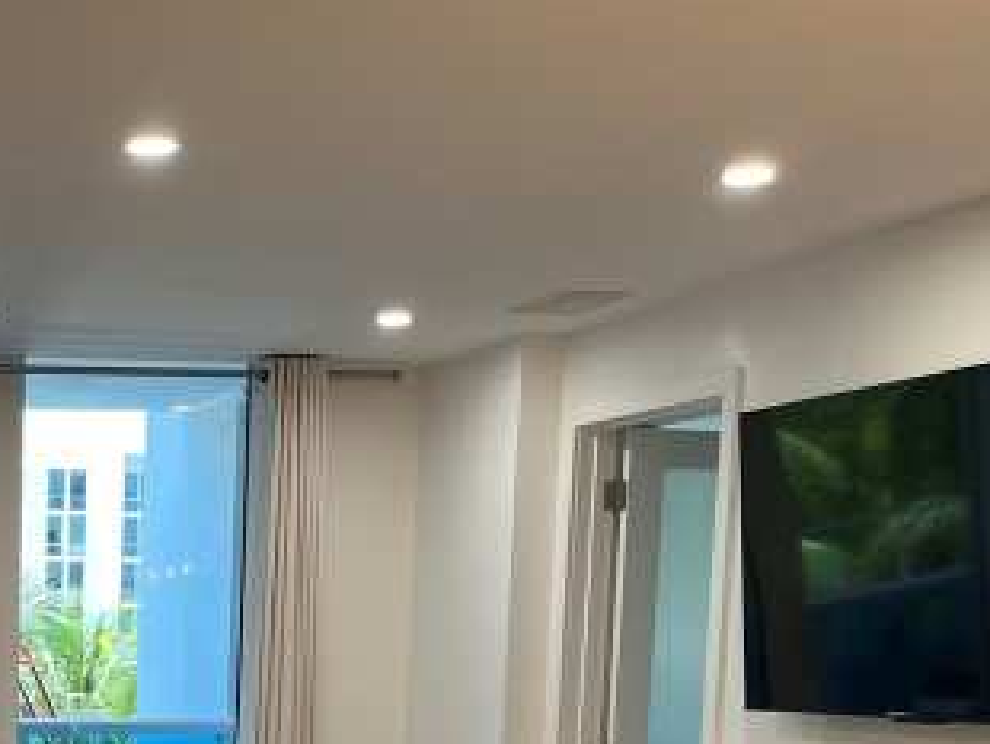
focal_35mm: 67
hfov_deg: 26.9
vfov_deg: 20.5
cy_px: 897
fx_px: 1918
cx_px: -67
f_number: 1.6
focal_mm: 5.1
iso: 80
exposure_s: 1/120
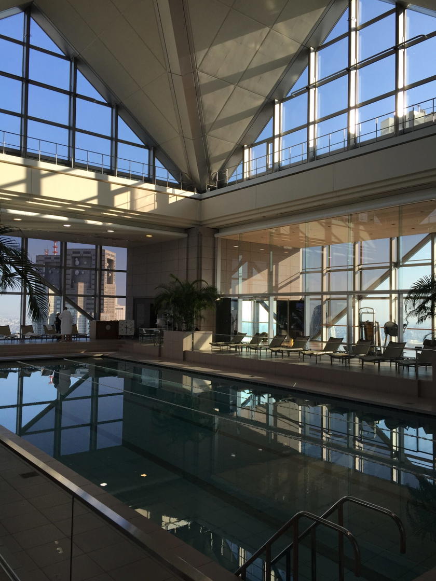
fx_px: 487
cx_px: 218
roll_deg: -0.6
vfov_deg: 61.7
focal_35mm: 29
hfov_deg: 48.2
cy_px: 290
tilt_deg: +1.7
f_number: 2.2
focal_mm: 4.15
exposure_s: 1/719
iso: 32
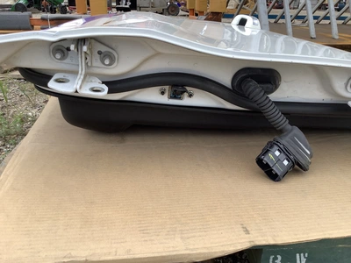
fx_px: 314
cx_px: 176
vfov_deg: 45.4
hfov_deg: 58.4
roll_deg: -0.7
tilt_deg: -24.9
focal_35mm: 31
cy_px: 132
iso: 25
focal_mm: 3.3
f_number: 2.4
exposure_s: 1/381
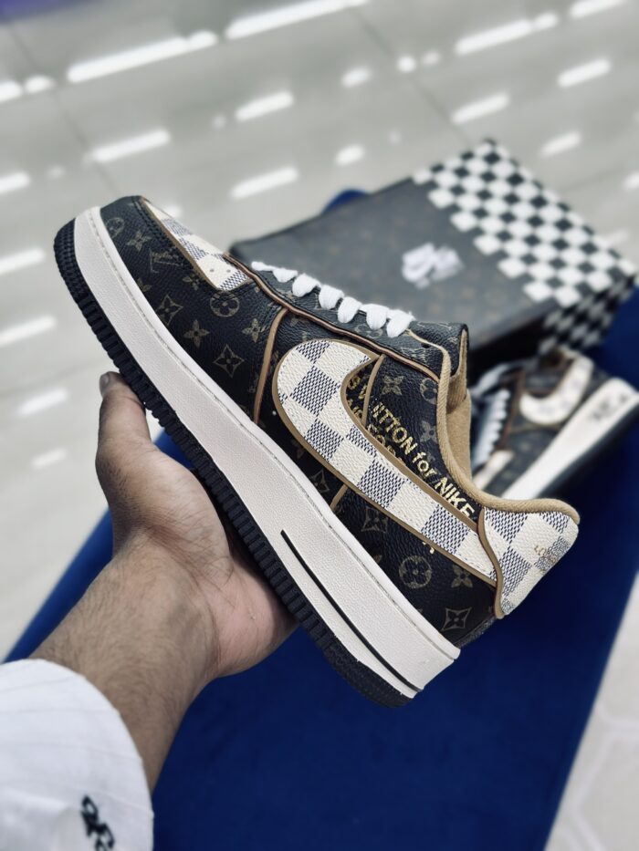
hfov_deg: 30.3
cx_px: 320
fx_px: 1181
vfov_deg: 39.7
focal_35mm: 48
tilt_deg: -53.9
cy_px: 426
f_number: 1.78
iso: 64
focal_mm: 6.86
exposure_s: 1/100
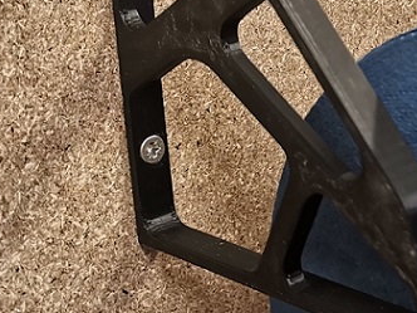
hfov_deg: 19.1
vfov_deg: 15.2
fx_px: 1156
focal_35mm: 96
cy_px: 25
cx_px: 521
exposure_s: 1/100
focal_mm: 5.56
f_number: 1.6
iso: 125
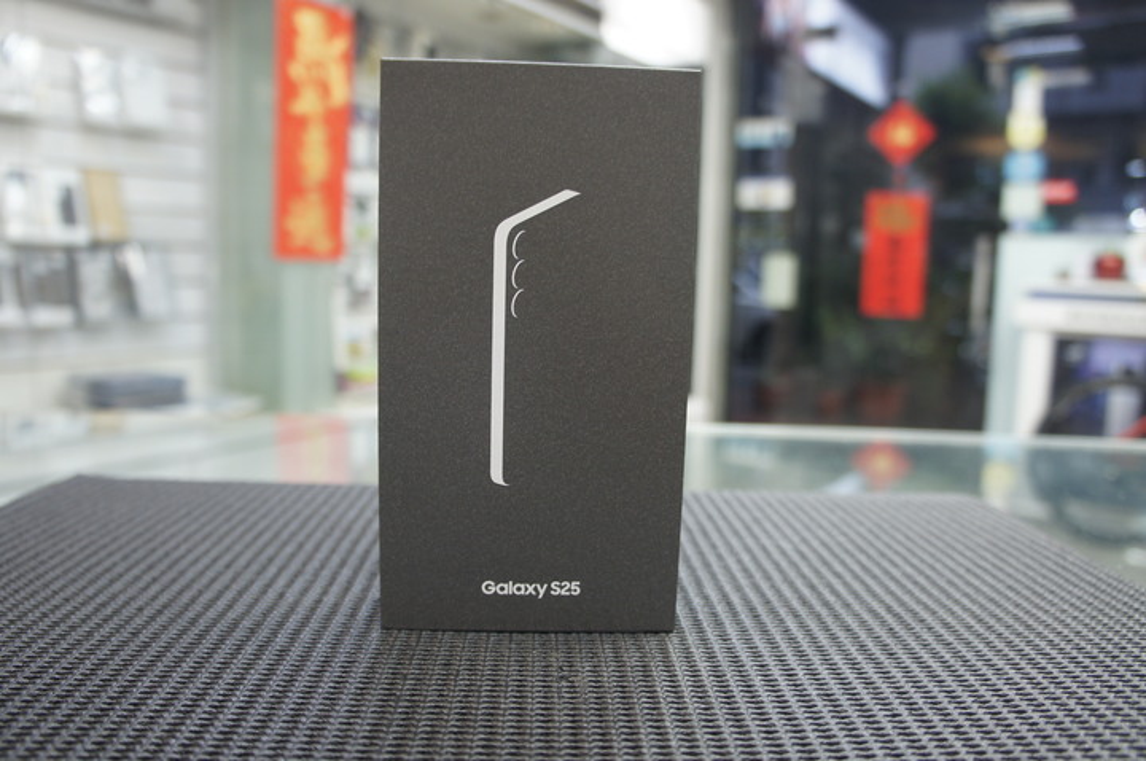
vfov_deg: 47.8
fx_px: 858
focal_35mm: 27
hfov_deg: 67.5
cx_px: 573
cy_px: 380
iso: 400
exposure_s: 1/30
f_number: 3.5
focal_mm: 18
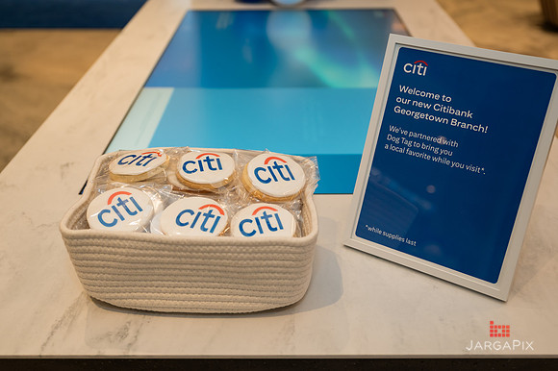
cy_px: 188
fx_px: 600
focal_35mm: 39
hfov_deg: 49.9
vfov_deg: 34.4
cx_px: 286
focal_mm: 36
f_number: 3.2
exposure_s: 1/160
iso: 400
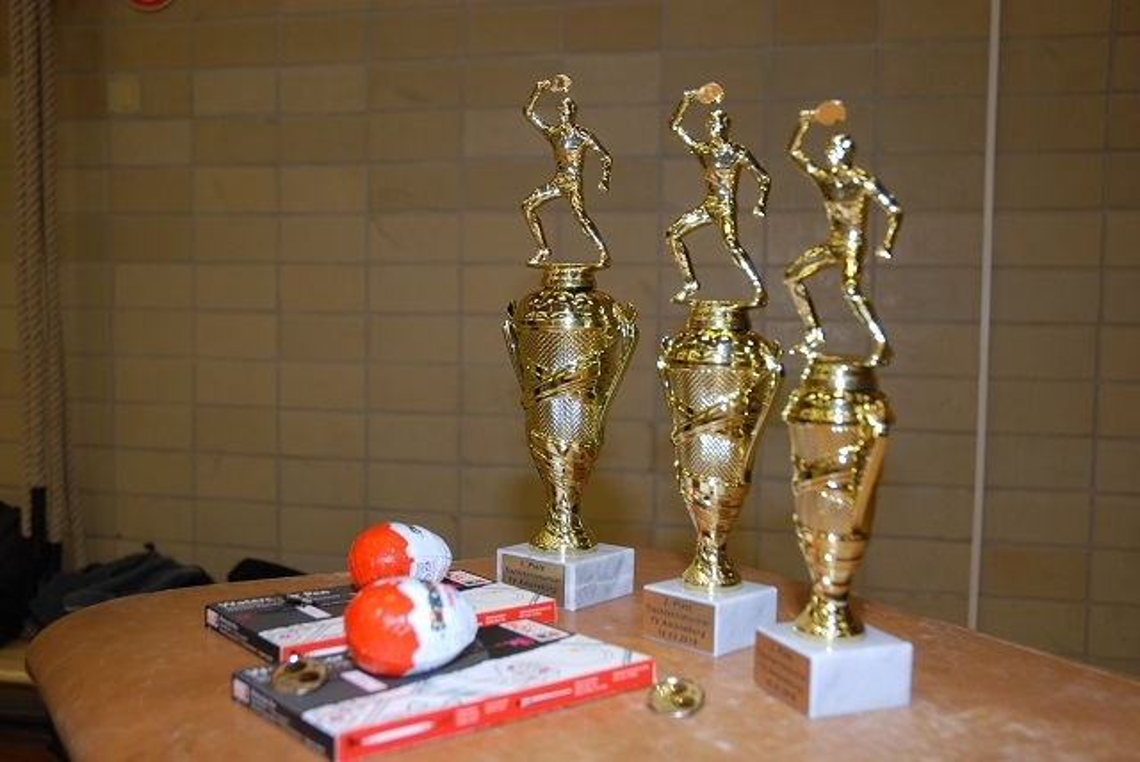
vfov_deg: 35.6
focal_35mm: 38
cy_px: 381
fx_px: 1189
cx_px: 570
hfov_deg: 51.2
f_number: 4
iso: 200
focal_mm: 25
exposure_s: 1/60
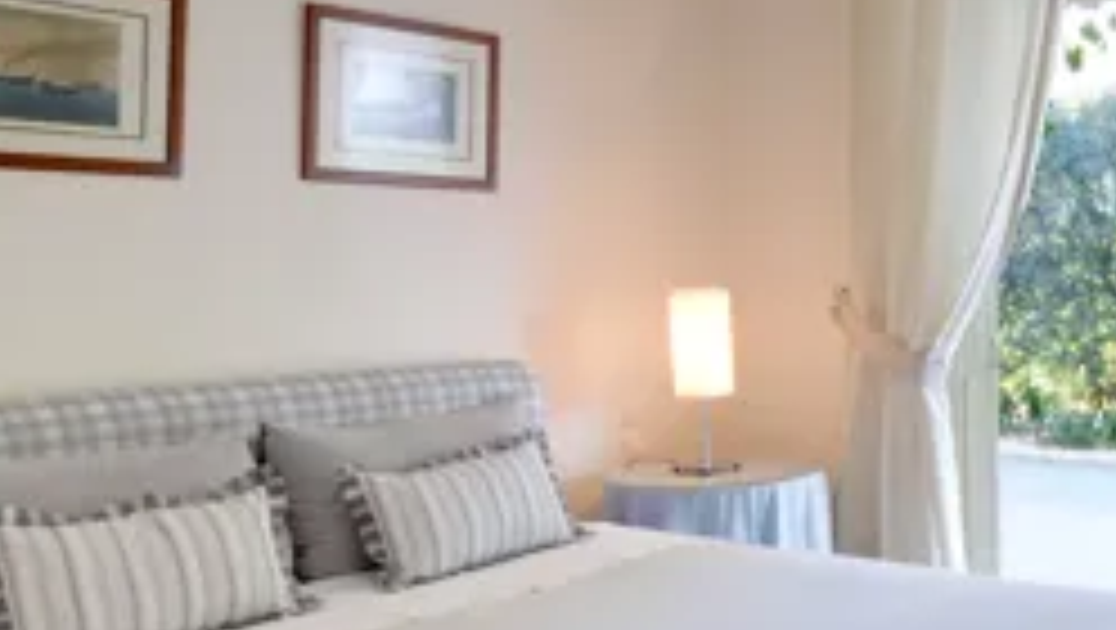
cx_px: 1125
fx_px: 1292
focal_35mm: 44
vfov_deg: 27.2
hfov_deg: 40.6
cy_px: 205
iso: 200
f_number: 18
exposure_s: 3
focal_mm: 11.5
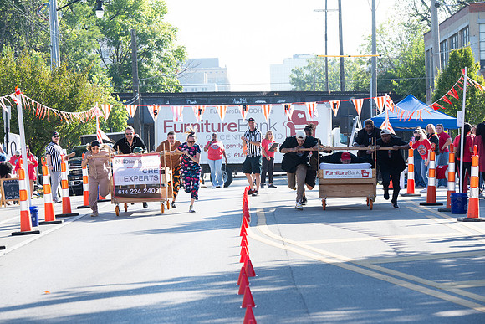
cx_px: 242
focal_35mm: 135
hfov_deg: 15.2
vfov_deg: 10.2
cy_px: 162
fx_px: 1819
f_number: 7.1
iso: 200
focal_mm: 135
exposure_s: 1/250
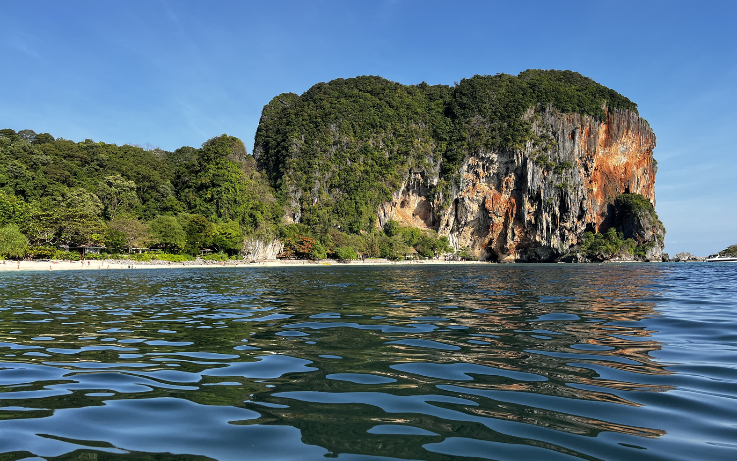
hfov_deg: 66.5
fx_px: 562
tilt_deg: +2.2
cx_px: 369
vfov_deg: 44.5
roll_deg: -1.3
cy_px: 238
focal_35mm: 28
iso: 50
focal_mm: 5.7
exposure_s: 1/2841
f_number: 1.5
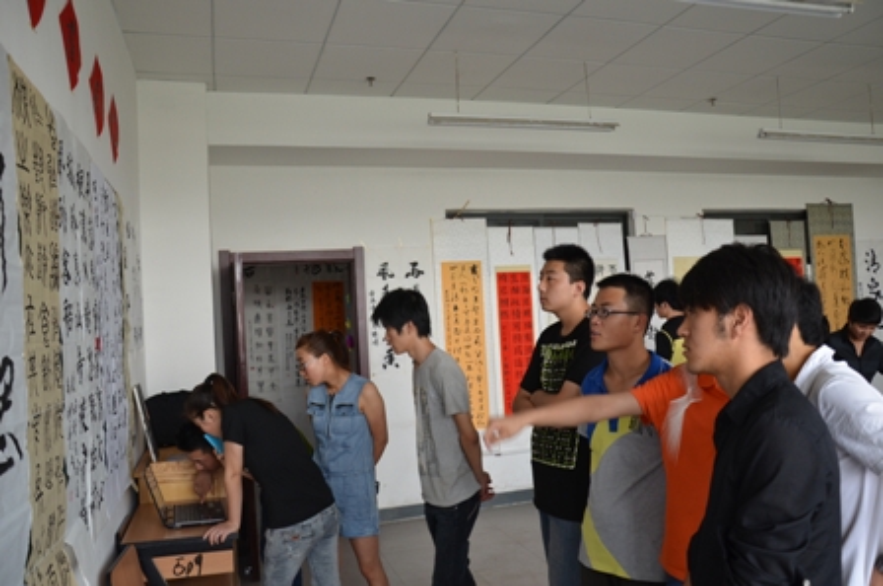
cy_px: 293
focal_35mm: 27
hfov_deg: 67.5
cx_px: 442
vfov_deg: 47.8
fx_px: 661
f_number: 4
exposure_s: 1/60
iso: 500
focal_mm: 18
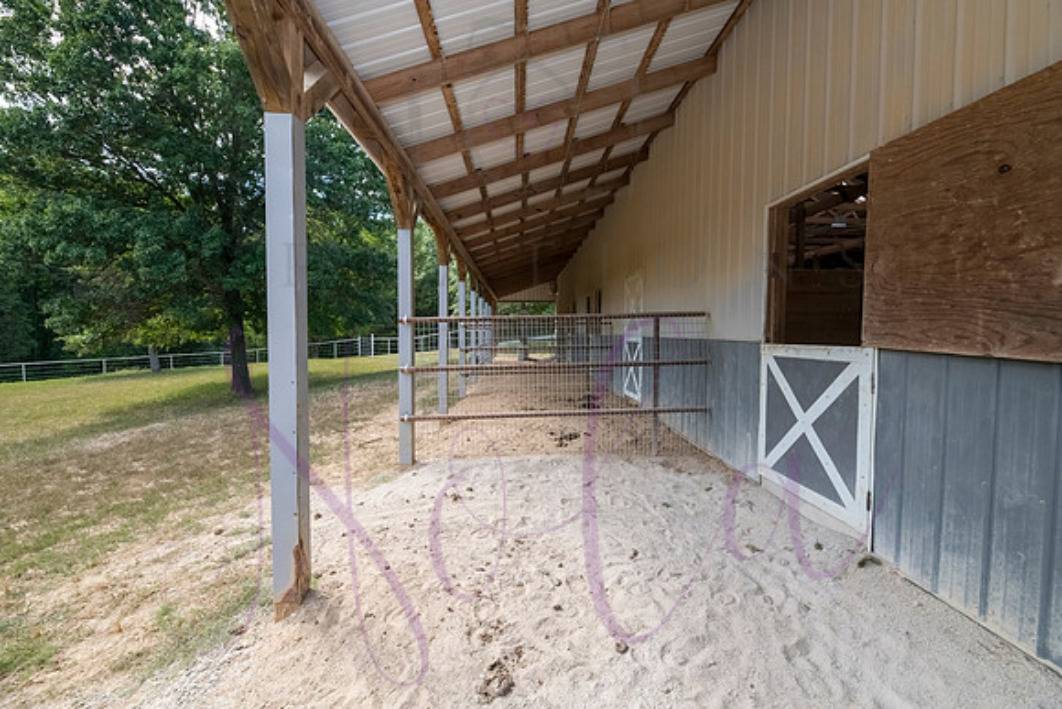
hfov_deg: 101.5
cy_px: 349
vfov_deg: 78.5
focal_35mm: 15
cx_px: 545
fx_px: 434
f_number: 9
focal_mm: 14
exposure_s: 1/640
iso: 800
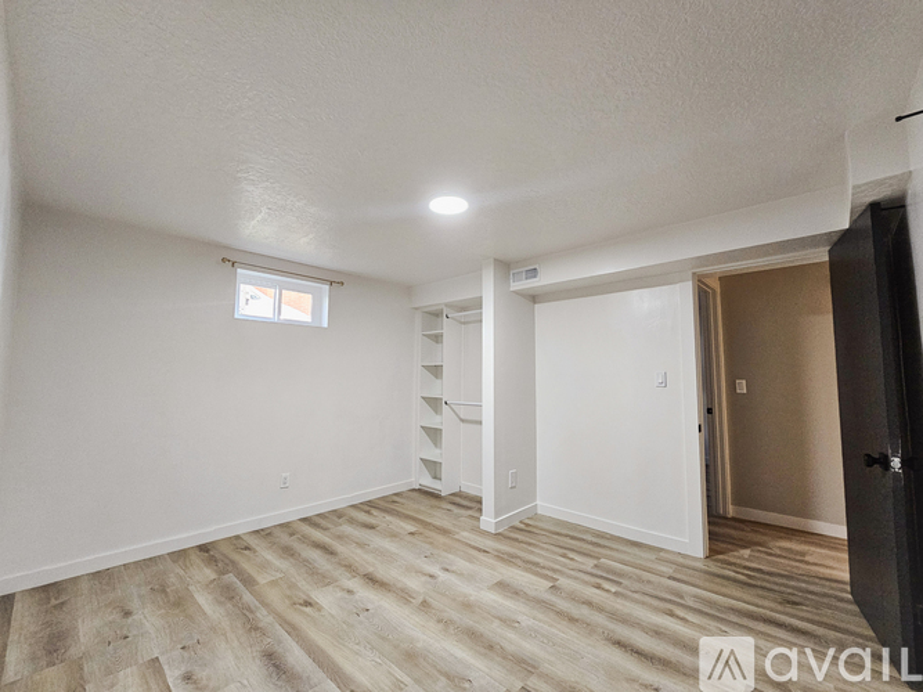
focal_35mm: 13
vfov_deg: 89.9
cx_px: 462
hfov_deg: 106.2
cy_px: 346
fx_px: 347
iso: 400
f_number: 2.2
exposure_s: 1/77.4
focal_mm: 2.2
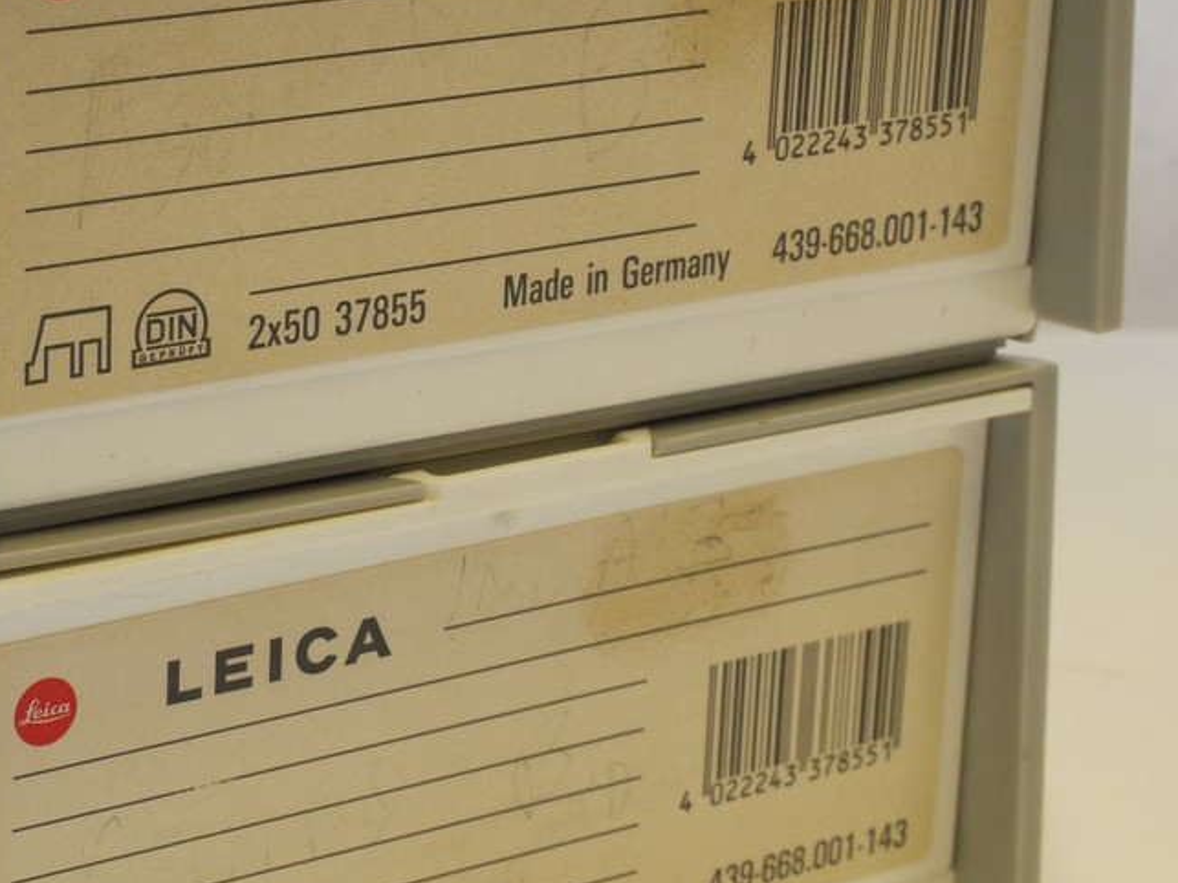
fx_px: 3811
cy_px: 394
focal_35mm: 112
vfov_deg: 13.2
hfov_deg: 17.4
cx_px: 202
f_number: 9
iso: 400
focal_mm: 30
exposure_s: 1/25
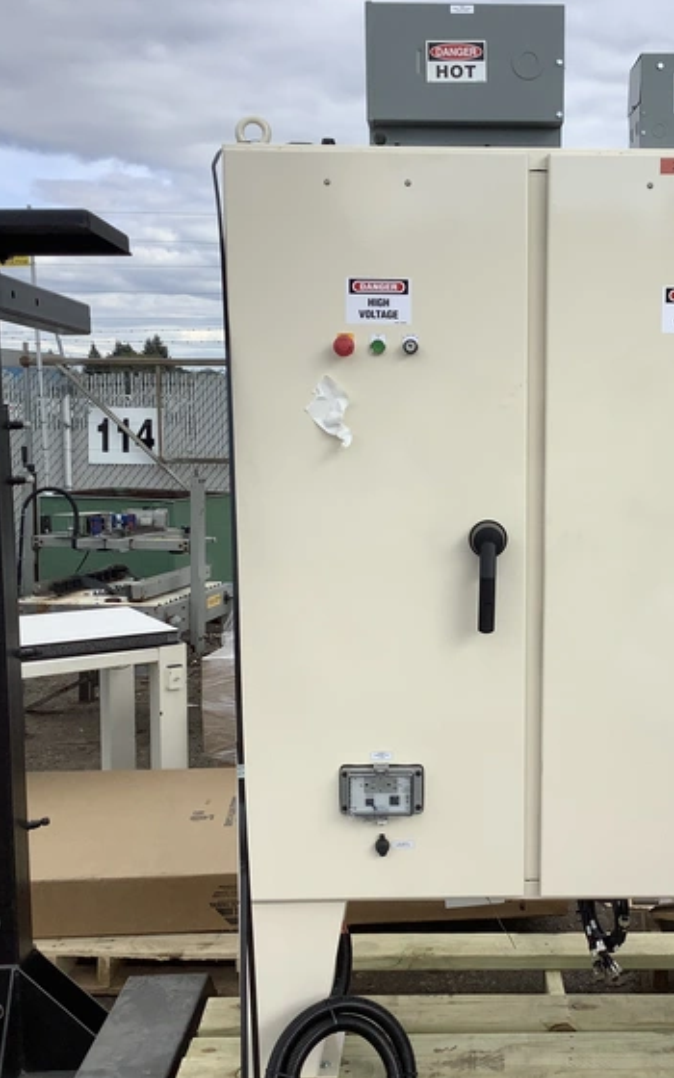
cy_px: 540
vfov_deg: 45.3
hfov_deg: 28.8
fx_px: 1293
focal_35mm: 44
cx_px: 497
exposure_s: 1/1101
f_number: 2.4
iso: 25
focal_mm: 3.3
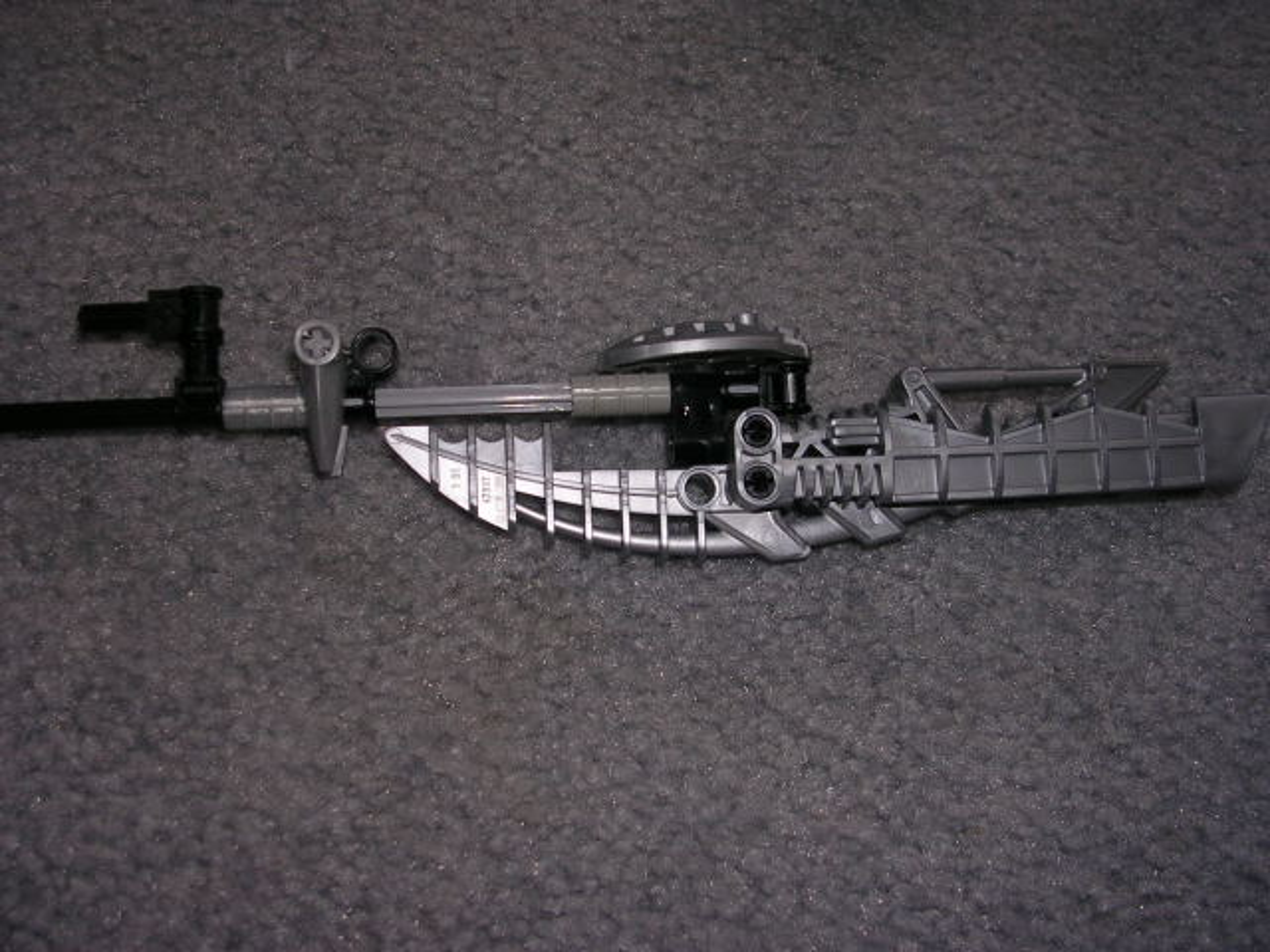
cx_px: 635
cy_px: 476
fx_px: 1394
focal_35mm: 38
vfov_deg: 37.7
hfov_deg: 49.0
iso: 50
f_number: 2.8
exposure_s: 1/60.1
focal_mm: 5.8
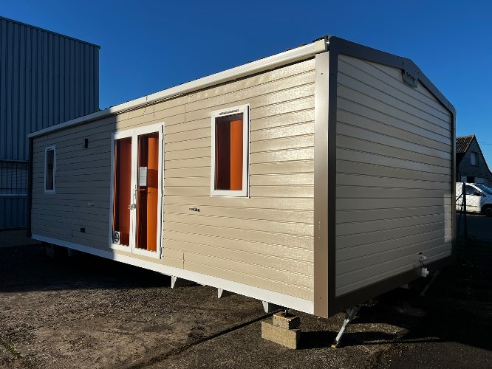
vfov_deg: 53.1
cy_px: 184
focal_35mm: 26
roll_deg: -0.2
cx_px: 246
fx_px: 370
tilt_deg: +0.4
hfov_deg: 67.3
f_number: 1.5
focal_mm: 5.7
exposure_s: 1/8696
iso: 50
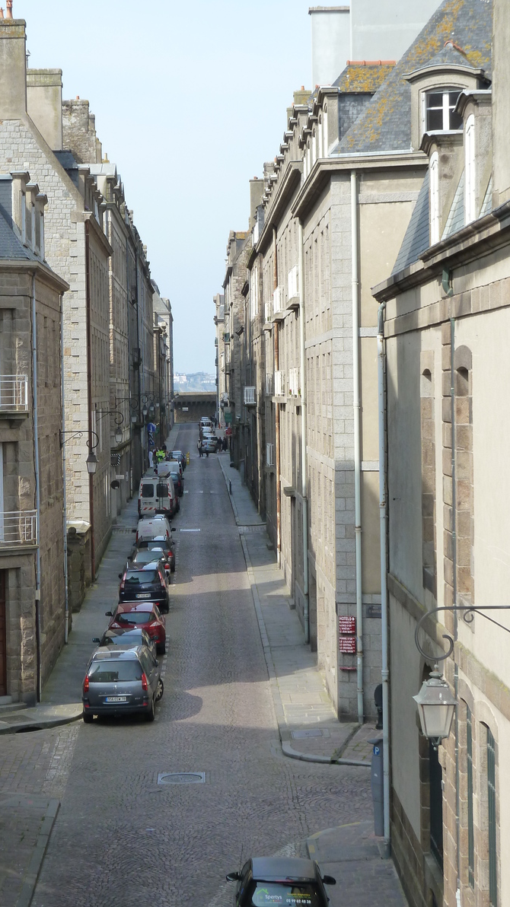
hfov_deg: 15.3
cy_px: 456
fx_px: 1900
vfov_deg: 26.9
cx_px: 189
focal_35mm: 79
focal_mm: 11.9
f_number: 4.1
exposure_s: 1/250
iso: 125
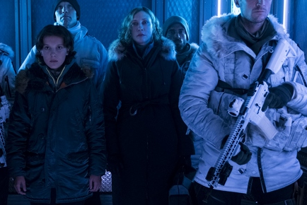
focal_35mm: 50
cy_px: 125
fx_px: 427
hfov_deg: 38.8
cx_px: 86
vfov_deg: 27.0
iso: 2500
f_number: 2.8
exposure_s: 1/100
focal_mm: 20.6
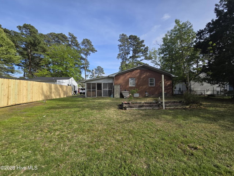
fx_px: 88
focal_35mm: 13
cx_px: 117
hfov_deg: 106.1
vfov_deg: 90.0
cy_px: 88
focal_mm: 2.2
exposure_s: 1/1645
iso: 50
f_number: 2.2
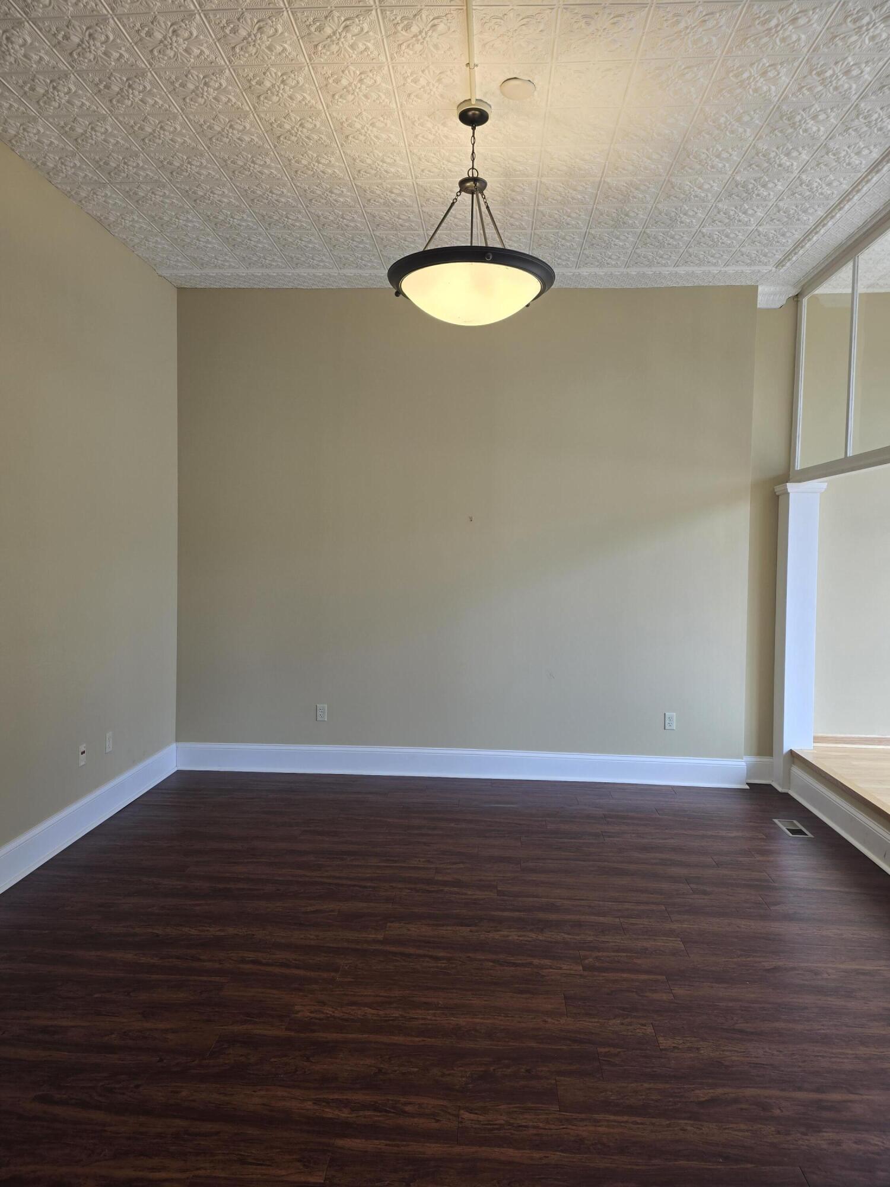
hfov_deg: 58.9
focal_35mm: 23
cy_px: 594
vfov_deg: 73.9
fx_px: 788
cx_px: 445
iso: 40
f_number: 1.7
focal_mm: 6.3
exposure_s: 1/120
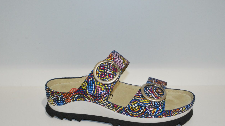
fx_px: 280
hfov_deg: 43.7
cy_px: 75
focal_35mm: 47
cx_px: 112
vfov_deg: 25.4
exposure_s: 1/200
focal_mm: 28
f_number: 10
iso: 1600
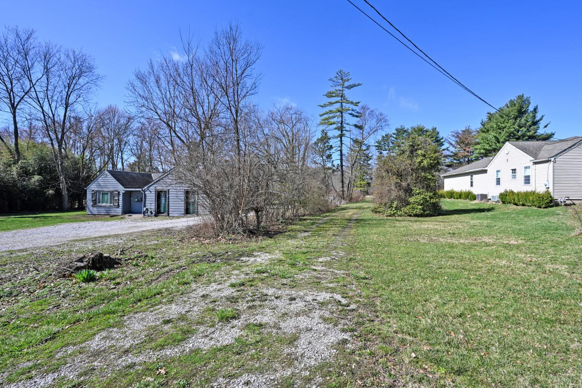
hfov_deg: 94.8
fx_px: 267
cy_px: 188
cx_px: 302
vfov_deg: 72.0
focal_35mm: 17
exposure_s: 1/320
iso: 100
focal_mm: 15.5
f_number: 6.3
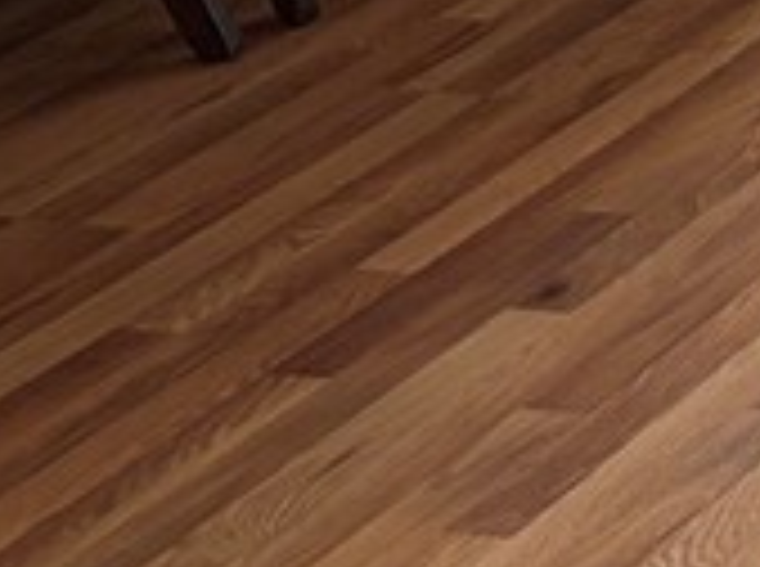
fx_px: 3462
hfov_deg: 10.2
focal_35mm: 158
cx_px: 2042
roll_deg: +0.9
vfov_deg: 8.8
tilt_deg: -10.1
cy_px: -616
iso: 100
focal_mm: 5.96
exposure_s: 1/120
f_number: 1.6
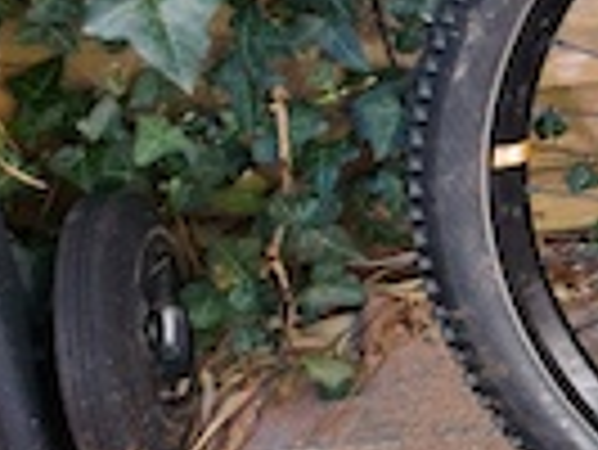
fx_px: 2490
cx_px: 1772
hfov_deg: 10.2
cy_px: -302
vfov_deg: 9.9
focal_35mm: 144
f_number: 1.8
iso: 32
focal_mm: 5.23
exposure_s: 1/100
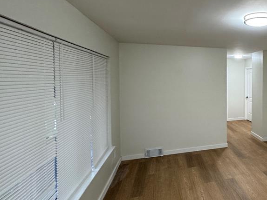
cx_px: 231
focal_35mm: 25
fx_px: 193
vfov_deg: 54.6
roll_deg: +1.4
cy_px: 82
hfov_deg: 60.8
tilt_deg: -3.3
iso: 250
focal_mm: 2.22
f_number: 2.2
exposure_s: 1/60
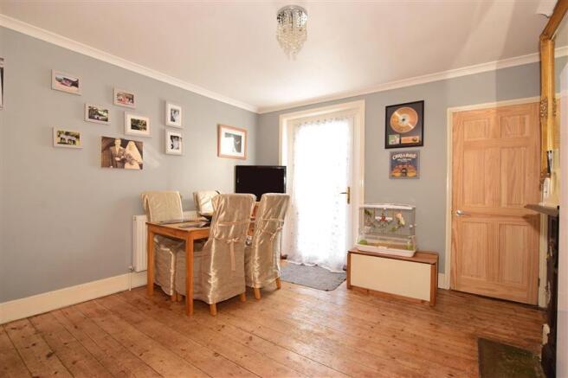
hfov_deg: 95.0
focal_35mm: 16
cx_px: 284
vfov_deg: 72.0
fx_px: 260
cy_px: 189
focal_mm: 11
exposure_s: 1/125
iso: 400
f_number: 5.6
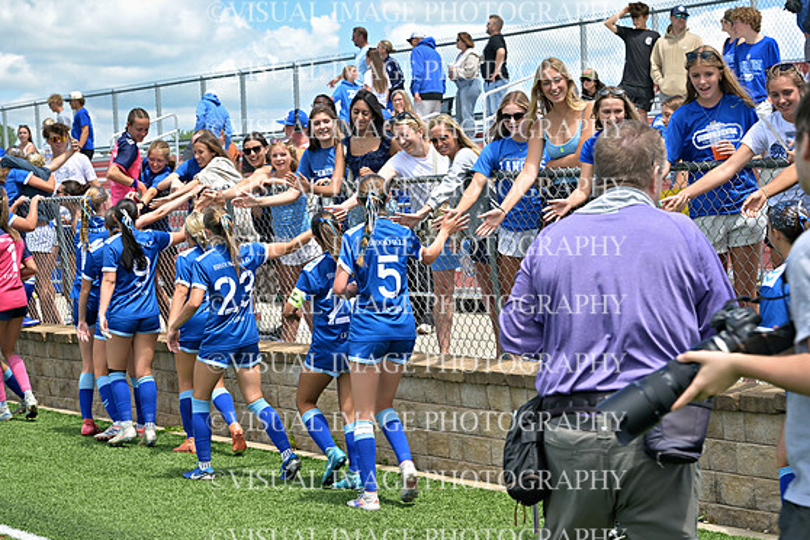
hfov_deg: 25.4
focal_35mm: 80
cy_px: 275
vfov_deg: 17.1
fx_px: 1800
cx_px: 417
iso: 100
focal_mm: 77
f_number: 7.1
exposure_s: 1/160
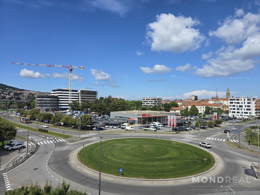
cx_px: 130
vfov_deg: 58.9
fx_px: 173
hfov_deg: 73.9
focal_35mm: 23
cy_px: 98
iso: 12
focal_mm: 6.3
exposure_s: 1/1212
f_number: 1.7
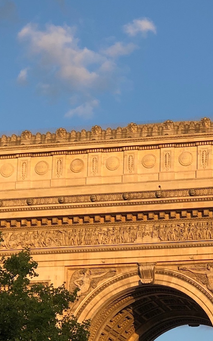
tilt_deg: +13.7
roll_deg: -2.2
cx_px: 158
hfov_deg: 9.2
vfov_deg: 14.6
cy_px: 284
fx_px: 1318
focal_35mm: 142
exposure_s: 1/284
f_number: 2.8
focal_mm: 6.6
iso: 20
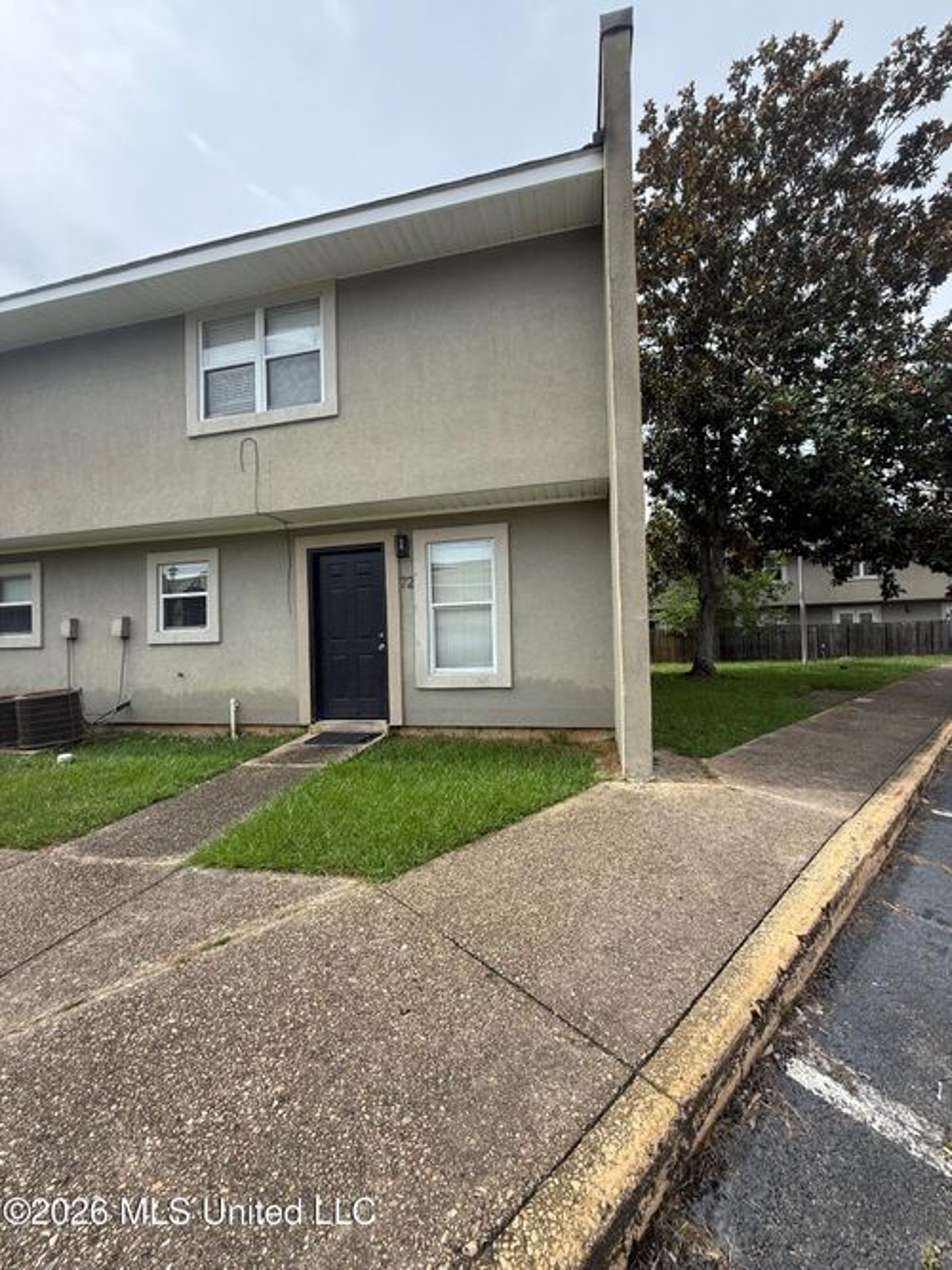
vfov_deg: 102.1
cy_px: 635
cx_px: 476
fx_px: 514
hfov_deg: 85.7
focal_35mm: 14
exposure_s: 1/1050
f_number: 2.2
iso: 50
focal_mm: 2.22
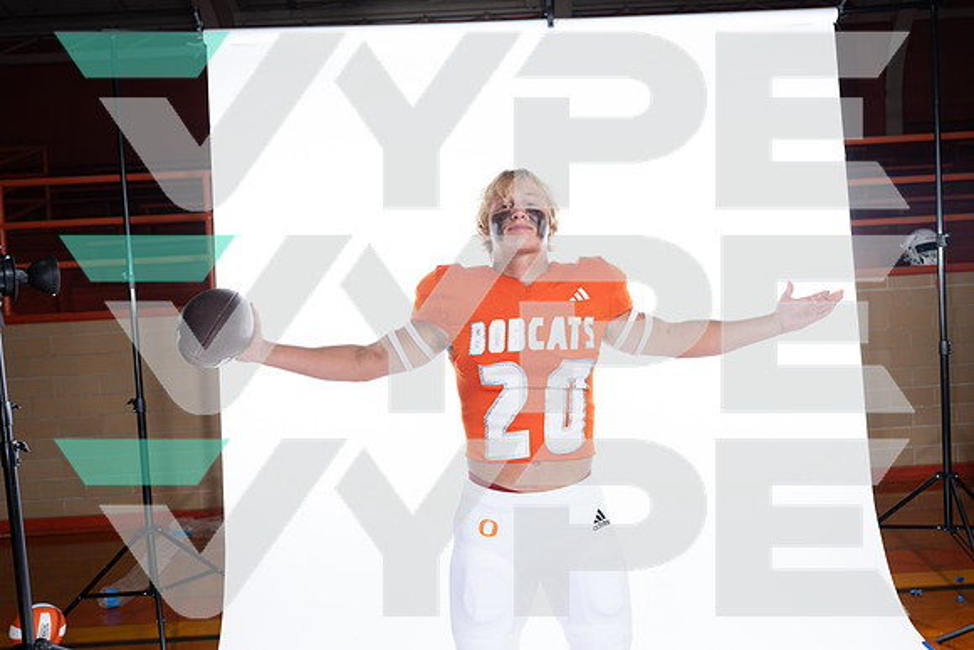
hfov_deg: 63.6
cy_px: 325
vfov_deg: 45.0
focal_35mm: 29
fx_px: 785
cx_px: 487
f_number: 5.6
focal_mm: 29
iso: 400
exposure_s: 1/250
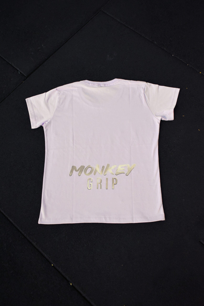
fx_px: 370
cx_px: 102
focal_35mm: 44
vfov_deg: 45.0
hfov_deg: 30.9
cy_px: 153
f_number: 4.2
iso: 3200
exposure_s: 1/125
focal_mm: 29
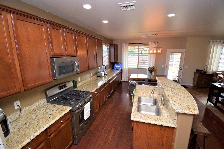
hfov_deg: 100.4
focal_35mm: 15
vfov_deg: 77.3
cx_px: 112
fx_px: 93
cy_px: 74
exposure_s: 1/100
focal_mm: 10
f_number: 5.6
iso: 800
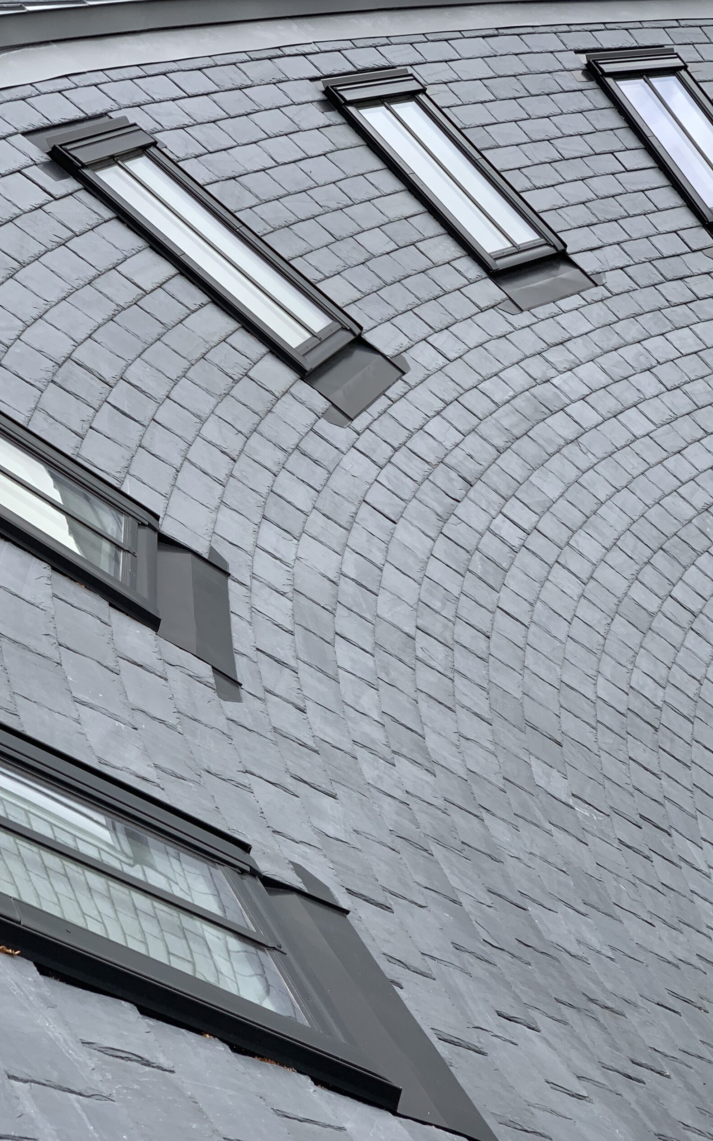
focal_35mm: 56
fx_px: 1741
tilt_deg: -21.2
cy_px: 563
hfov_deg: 23.1
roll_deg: -1.0
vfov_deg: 36.3
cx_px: 372
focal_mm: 6
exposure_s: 1/187
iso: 16
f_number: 2.4
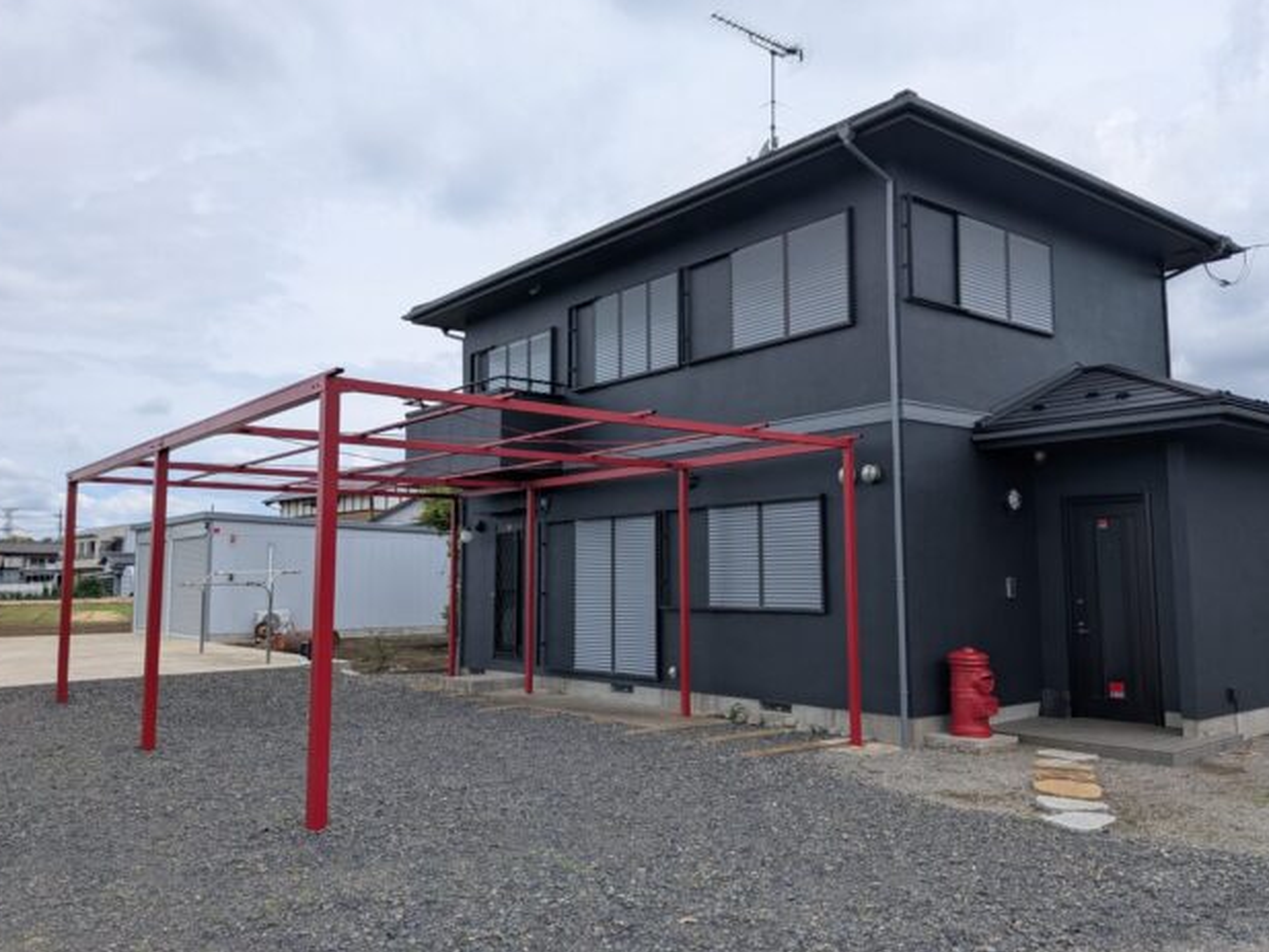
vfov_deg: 49.8
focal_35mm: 28
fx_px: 1027
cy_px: 489
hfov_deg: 63.4
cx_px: 677
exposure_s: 1/1976
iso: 29
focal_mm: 4.53
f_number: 1.7
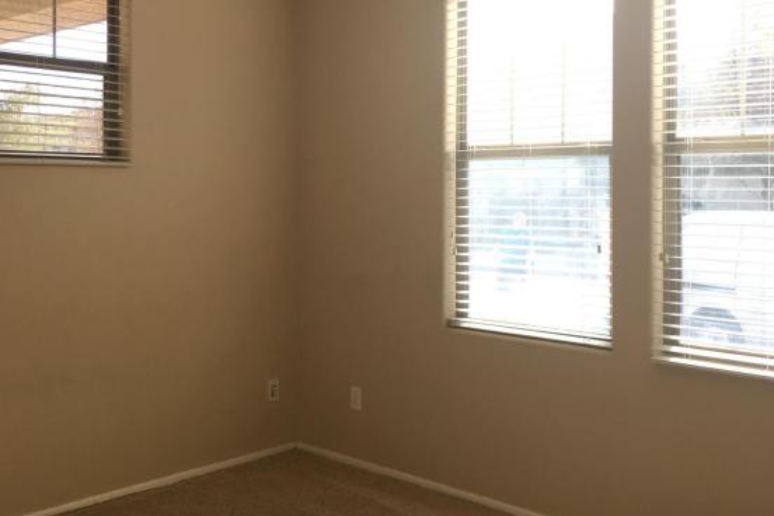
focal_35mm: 42
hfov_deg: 46.4
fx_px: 903
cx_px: 381
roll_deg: -0.3
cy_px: 178
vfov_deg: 31.7
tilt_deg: +0.1
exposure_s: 1/120
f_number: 2.2
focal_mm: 4.15
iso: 32
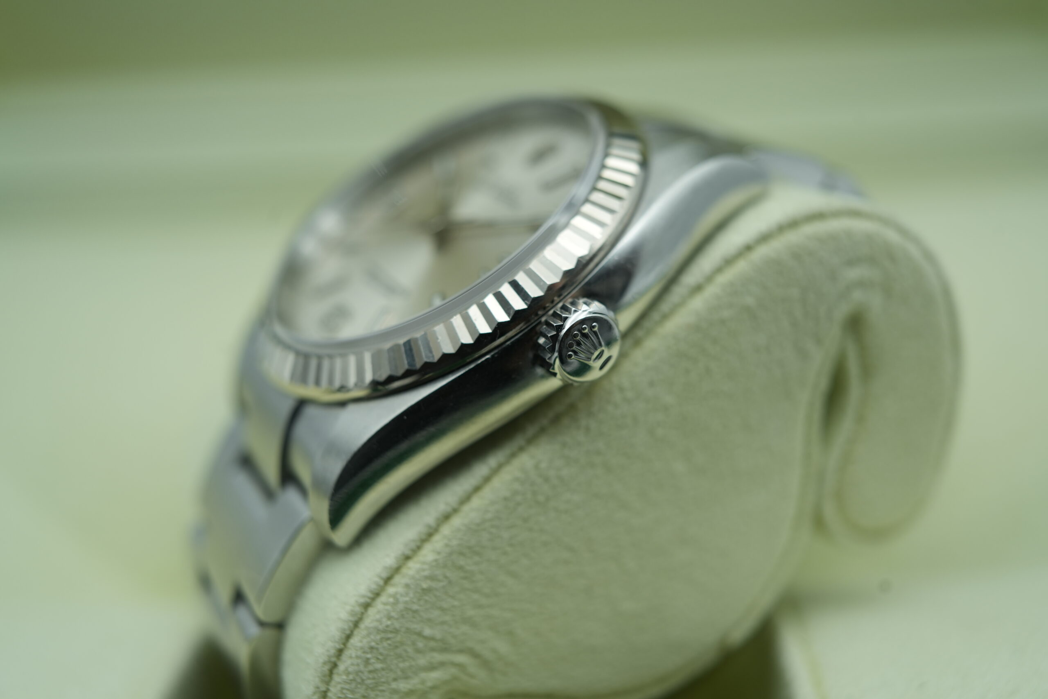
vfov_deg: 37.9
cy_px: 350
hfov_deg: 54.4
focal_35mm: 35
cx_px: 524
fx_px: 1019
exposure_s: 1/250
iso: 400
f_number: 5
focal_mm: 35
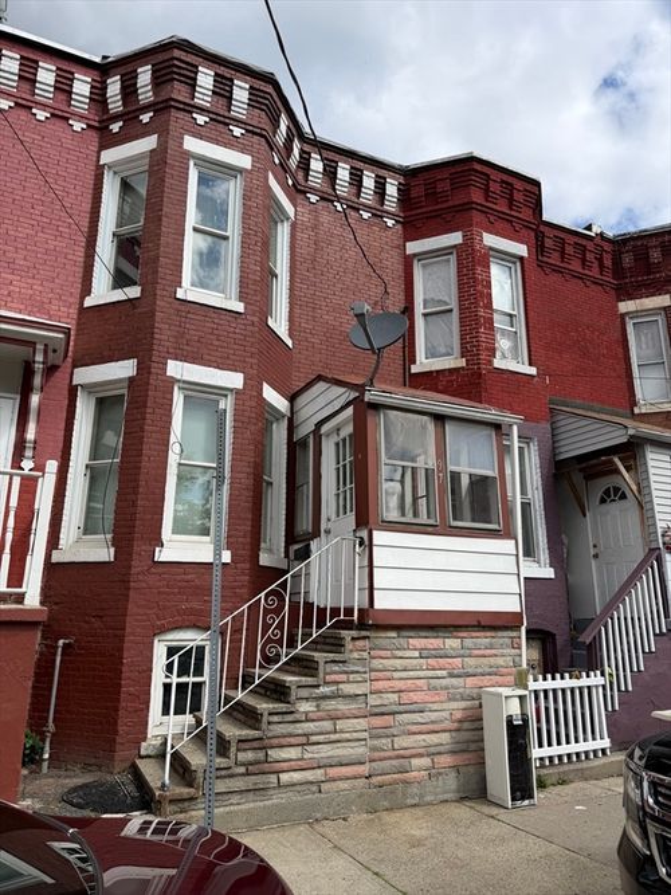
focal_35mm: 24
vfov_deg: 71.6
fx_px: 620
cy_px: 448
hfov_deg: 56.8
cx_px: 336
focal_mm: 6.76
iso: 80
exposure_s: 1/3584
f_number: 1.78
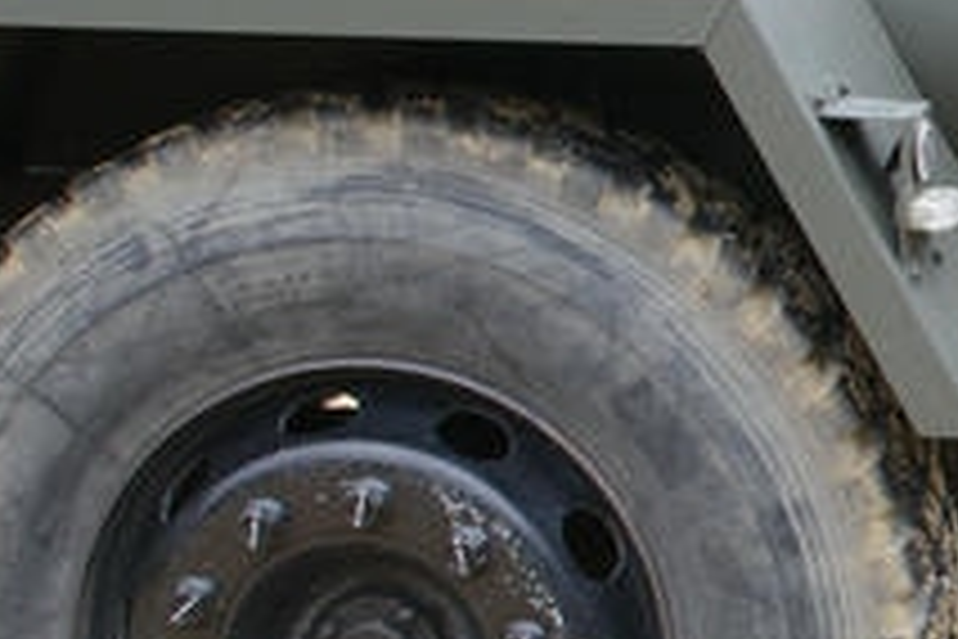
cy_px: 196
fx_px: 4257
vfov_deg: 8.6
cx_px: 1183
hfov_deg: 12.5
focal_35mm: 160
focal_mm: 30
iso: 1000
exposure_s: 1/250
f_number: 8
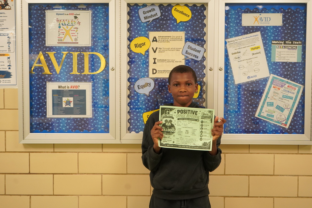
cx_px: 156
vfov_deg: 33.4
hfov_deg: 48.5
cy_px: 104
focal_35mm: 40
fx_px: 347
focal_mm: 40
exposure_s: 1/160
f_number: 4
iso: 2500
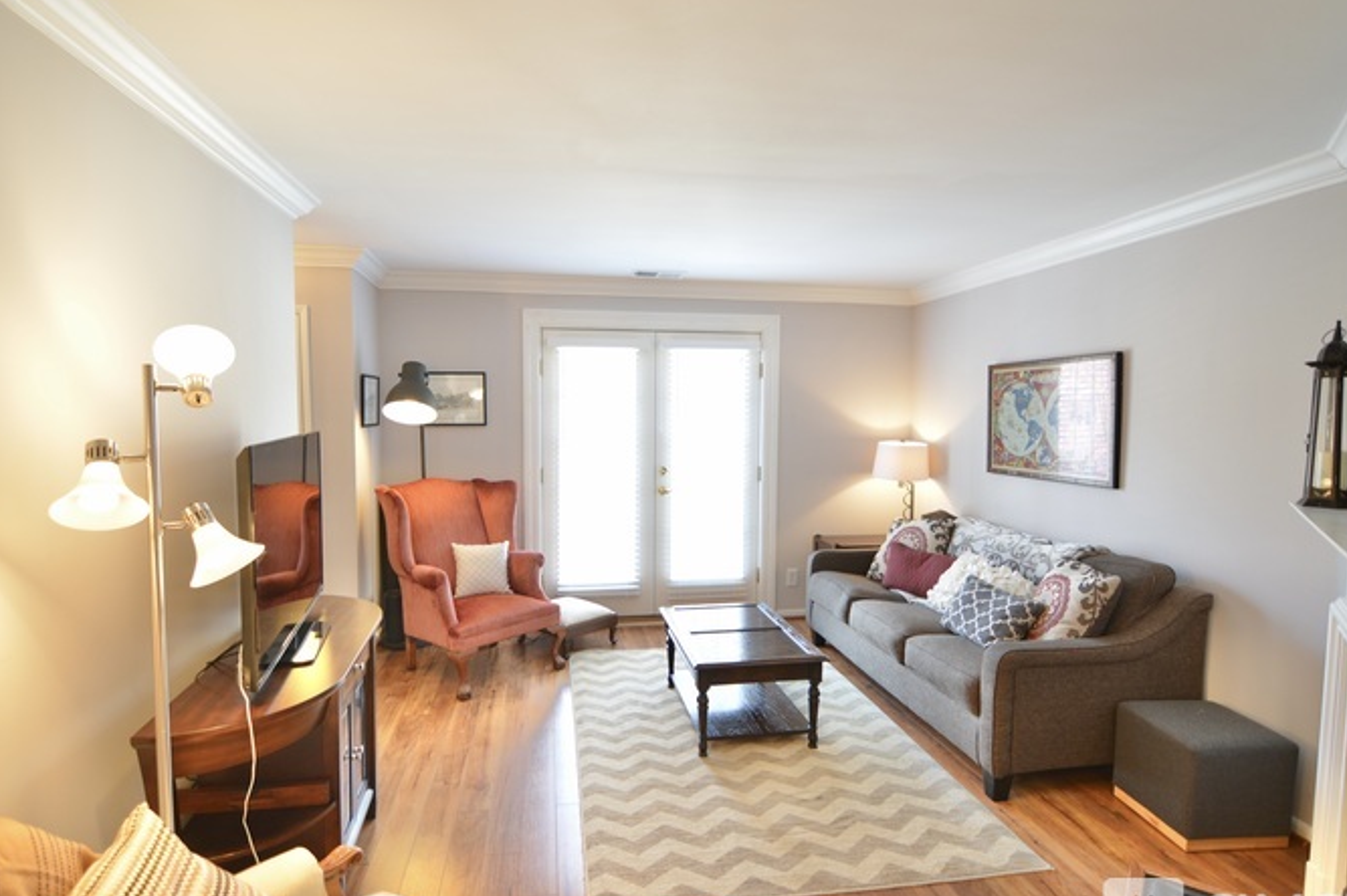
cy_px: 454
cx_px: 672
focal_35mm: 19
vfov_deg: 65.7
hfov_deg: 88.3
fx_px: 694
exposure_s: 1/15
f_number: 2.8
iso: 250
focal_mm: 11
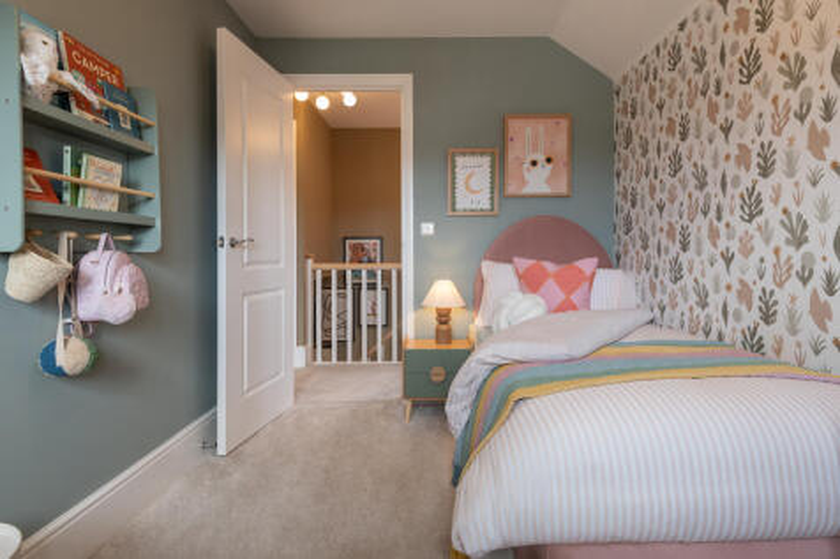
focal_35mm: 17
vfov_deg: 70.4
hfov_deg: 93.3
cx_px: 420
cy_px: 280
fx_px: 397
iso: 100
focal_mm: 17
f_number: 8
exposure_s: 1/13
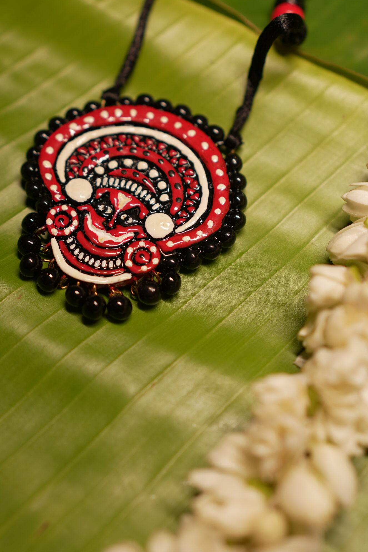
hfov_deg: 20.3
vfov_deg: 30.1
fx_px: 1027
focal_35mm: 67
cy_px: 246
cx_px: 193
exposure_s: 1/200
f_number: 2
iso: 160
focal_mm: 35
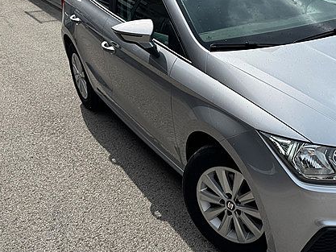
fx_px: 447
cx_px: 305
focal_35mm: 46
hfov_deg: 38.3
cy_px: 105
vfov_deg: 31.5
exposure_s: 1/2833
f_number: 1.78
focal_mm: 6.76
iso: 80
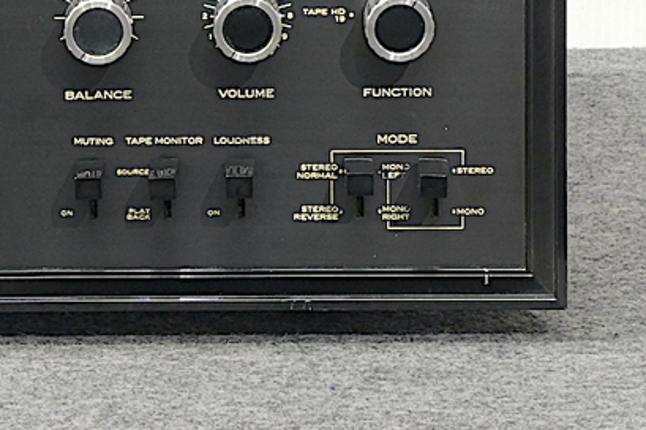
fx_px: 5038
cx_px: -87
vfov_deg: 4.9
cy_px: 54
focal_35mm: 281
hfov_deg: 7.3
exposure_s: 1.3
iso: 100
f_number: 8
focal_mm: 20.6
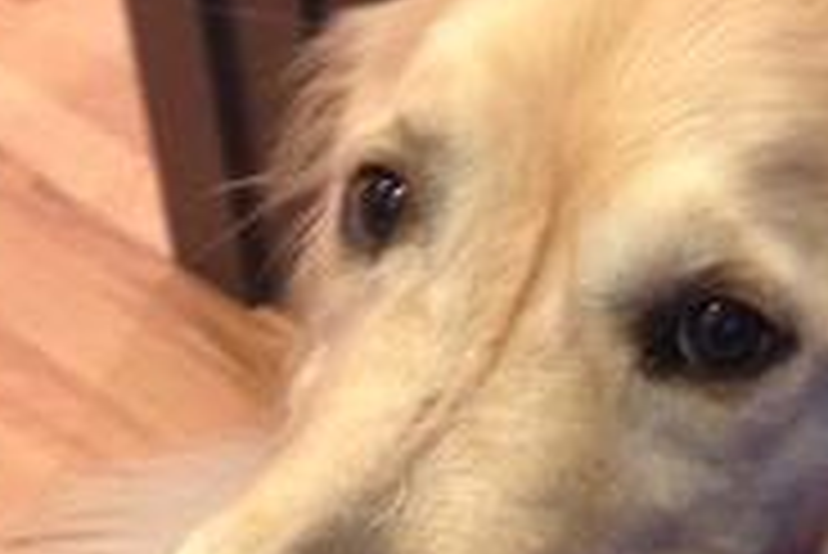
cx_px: 666
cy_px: 597
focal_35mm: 109
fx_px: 2509
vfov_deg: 12.4
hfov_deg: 18.6
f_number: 2.4
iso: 400
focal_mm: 4.28
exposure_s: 1/20
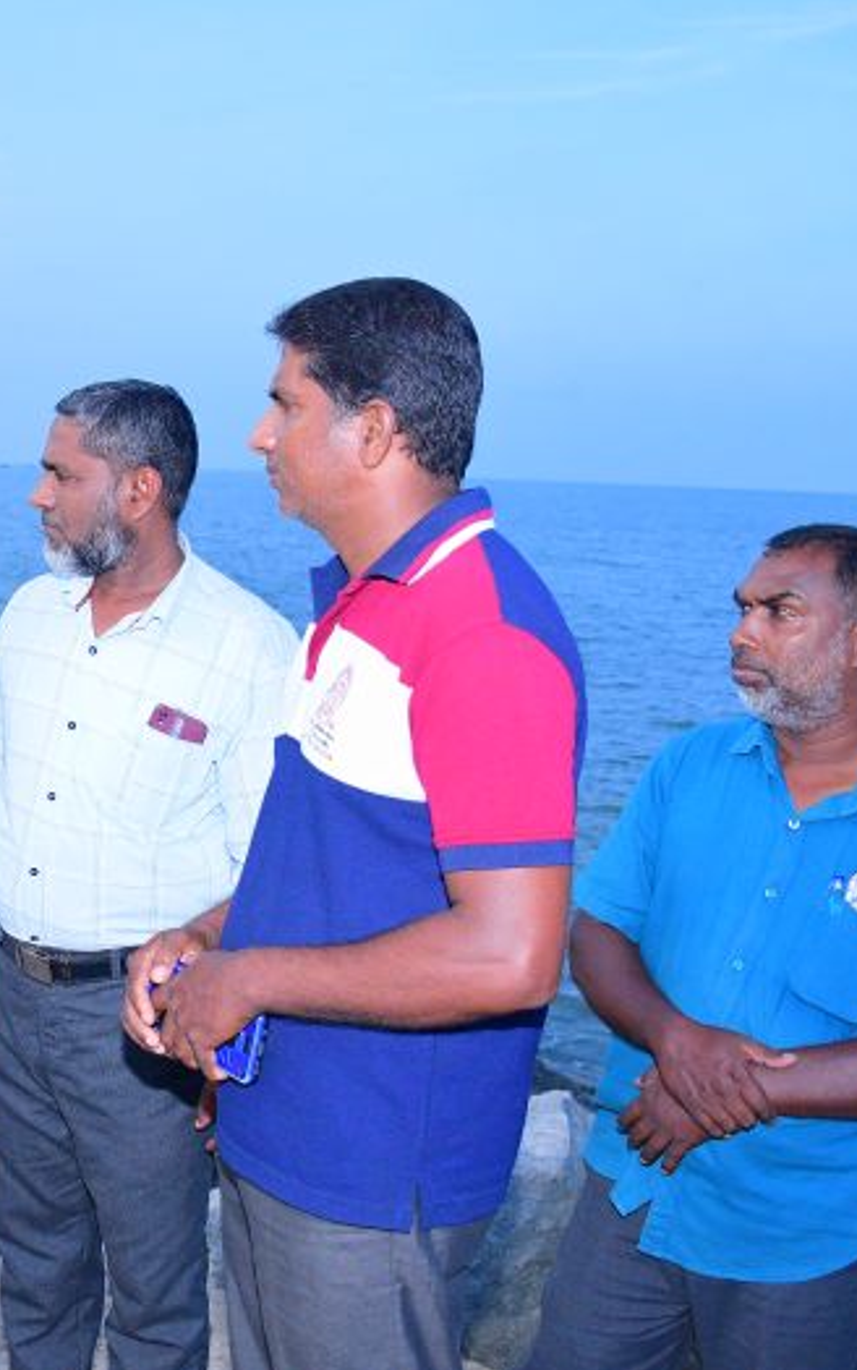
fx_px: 1568
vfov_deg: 47.2
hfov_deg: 28.8
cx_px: 13
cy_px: 684
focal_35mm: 42
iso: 1600
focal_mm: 18
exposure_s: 1/5000
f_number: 3.5
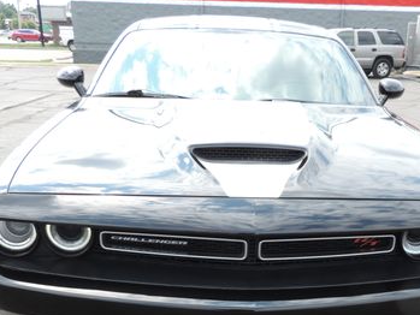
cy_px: 263
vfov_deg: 31.8
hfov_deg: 42.5
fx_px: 534
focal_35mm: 44
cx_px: 270
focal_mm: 4.3
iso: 80
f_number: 3
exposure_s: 1/320
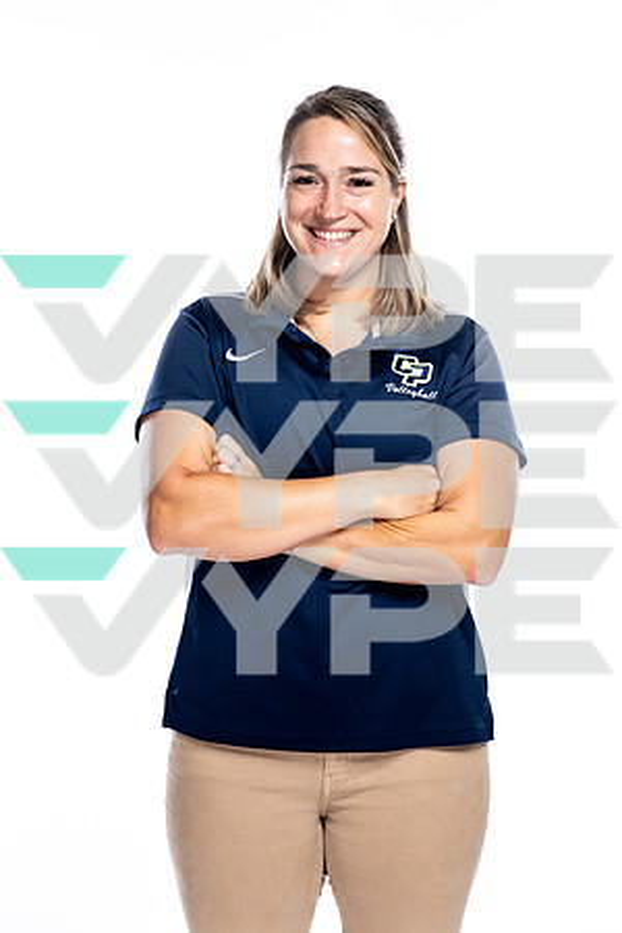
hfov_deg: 19.5
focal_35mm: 70
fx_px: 1814
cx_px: 311
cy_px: 466
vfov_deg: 28.8
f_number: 5.6
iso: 400
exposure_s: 1/250
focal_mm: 70
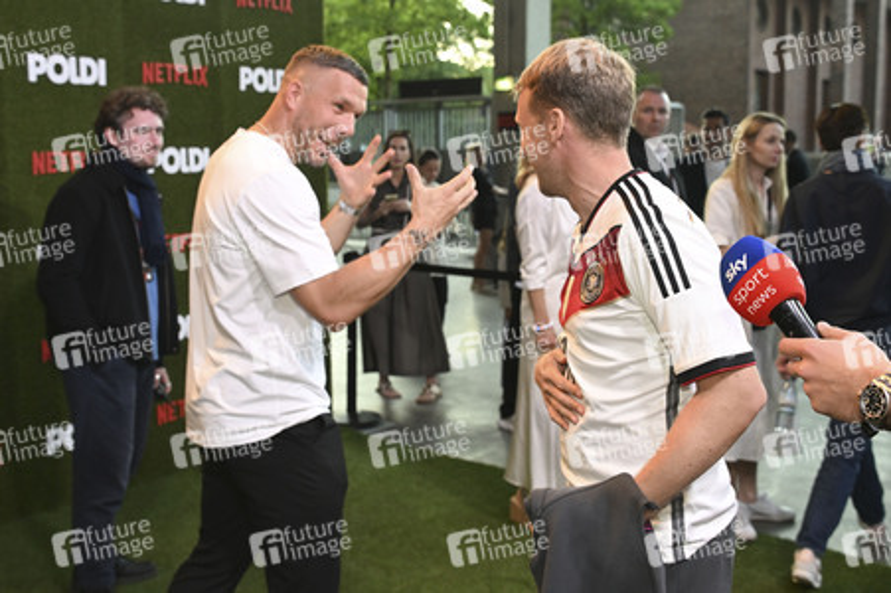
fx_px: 866
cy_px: 296
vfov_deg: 37.8
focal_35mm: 35
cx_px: 446
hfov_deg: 54.5
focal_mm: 35
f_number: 4.5
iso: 1600
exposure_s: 1/250
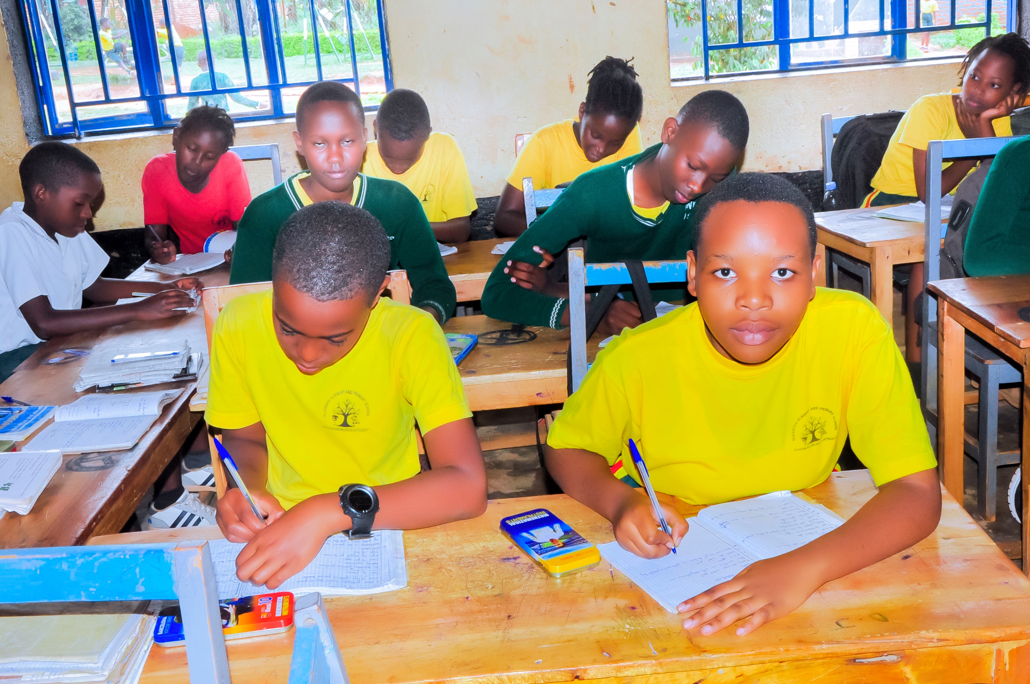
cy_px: 330
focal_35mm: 41
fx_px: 1172
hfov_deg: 47.5
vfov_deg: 32.5
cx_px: 512
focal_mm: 26
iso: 640
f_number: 13
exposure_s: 1/100
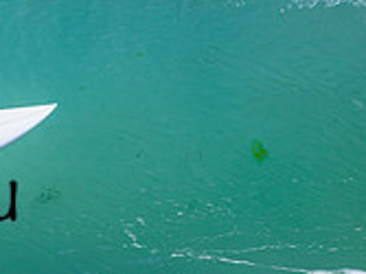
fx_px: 28316
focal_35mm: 2680
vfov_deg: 0.6
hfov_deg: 0.7
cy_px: 170
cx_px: -215
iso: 360
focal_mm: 800
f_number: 6.3
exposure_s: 1/2000
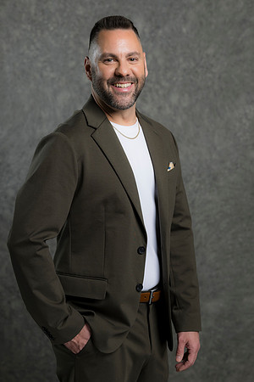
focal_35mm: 85
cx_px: 127
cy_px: 191
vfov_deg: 23.9
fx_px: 900
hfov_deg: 16.1
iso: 125
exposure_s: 1/200
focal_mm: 85
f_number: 5
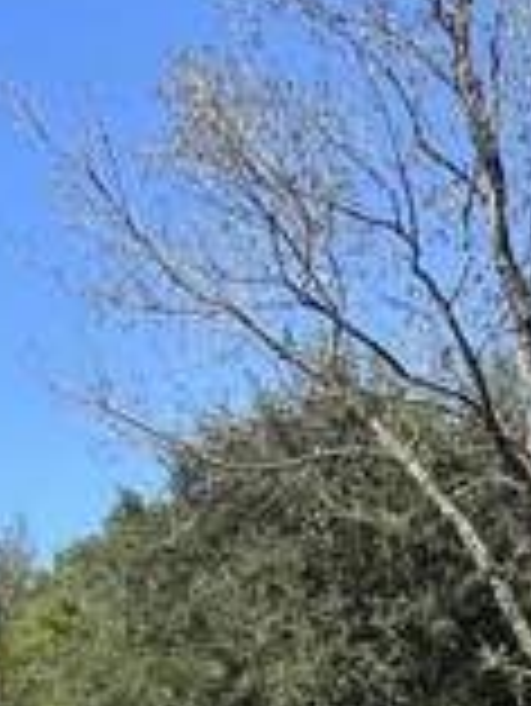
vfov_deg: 17.3
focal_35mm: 98
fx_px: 2002
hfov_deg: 14.1
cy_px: 1160
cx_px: -274
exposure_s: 1/2155
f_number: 1.78
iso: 80
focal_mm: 6.86
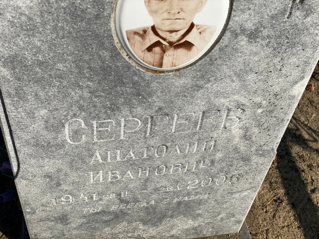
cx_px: 160
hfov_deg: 36.8
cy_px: 120
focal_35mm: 52
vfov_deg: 28.0
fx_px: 479
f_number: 2
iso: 20
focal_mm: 6
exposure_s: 1/2083
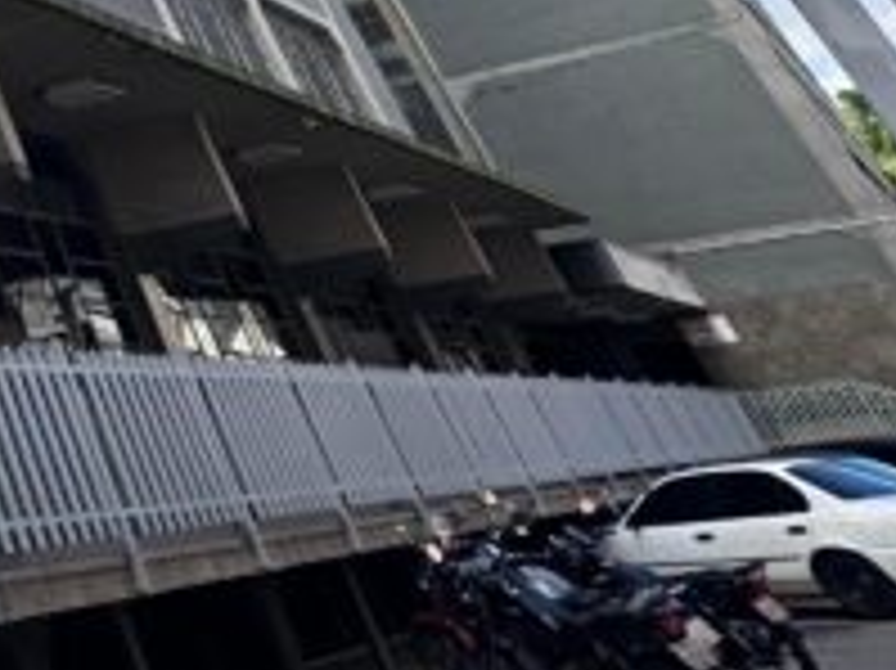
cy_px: -445
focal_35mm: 54
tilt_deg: +34.7
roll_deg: +4.8
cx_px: -743
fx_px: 1397
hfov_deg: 21.6
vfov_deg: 20.9
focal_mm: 2.22
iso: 40
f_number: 2.2
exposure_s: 1/435
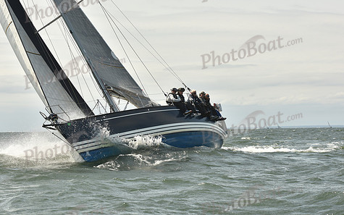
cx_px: 164
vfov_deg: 10.7
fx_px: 1144
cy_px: 98
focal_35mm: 122
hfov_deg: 17.1
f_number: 9
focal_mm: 98
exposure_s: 1/800
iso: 250
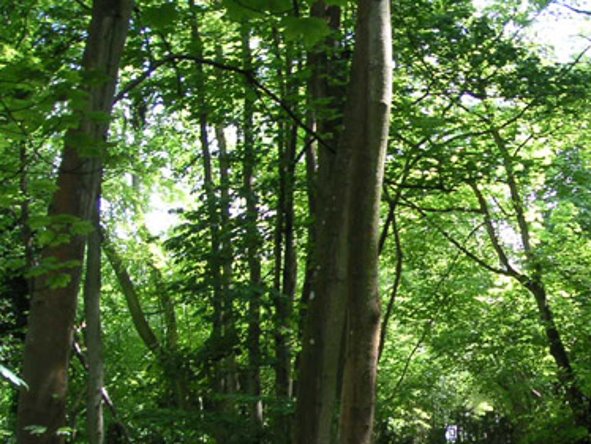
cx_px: 499
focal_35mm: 66
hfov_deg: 28.5
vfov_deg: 22.2
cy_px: 303
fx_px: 1128
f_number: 2.8
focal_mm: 6
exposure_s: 1/60
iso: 50
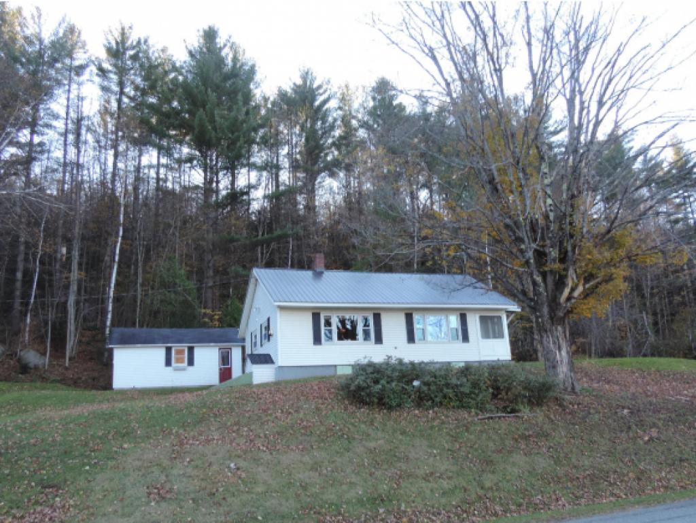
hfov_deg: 59.9
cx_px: 348
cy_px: 262
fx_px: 603
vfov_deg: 46.8
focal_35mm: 30
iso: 80
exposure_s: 1/80
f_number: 3.1
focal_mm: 5.3
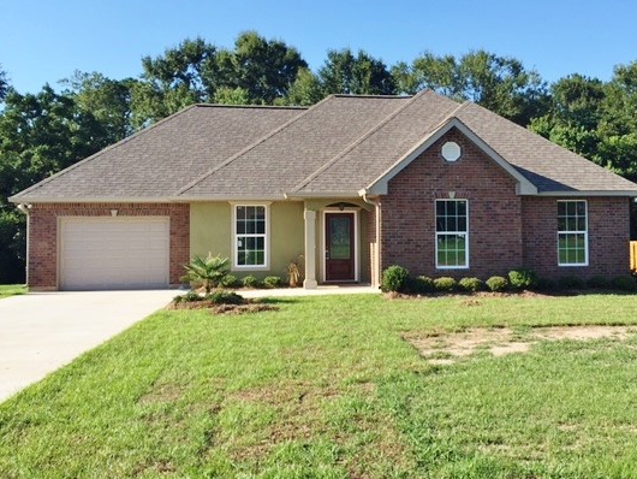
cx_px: 381
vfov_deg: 40.7
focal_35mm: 35
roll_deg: -1.0
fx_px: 644
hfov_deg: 52.3
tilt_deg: +2.0
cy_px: 214
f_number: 2.2
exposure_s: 1/1199
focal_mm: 4.15
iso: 32
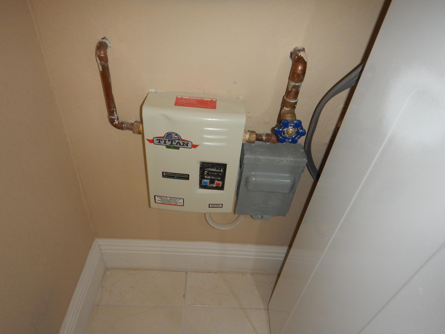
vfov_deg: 56.8
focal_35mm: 24
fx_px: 309
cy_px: 167
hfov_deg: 71.6
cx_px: 222
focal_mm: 4.3
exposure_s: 1/30
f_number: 2.8
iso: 200
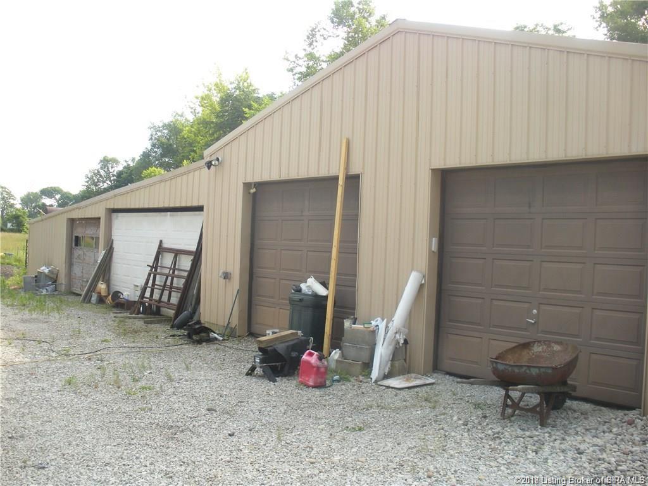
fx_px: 674
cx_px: 324
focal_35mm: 36
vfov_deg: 39.7
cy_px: 243
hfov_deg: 51.4
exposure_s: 1/130
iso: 88
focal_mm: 6.3
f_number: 3.5
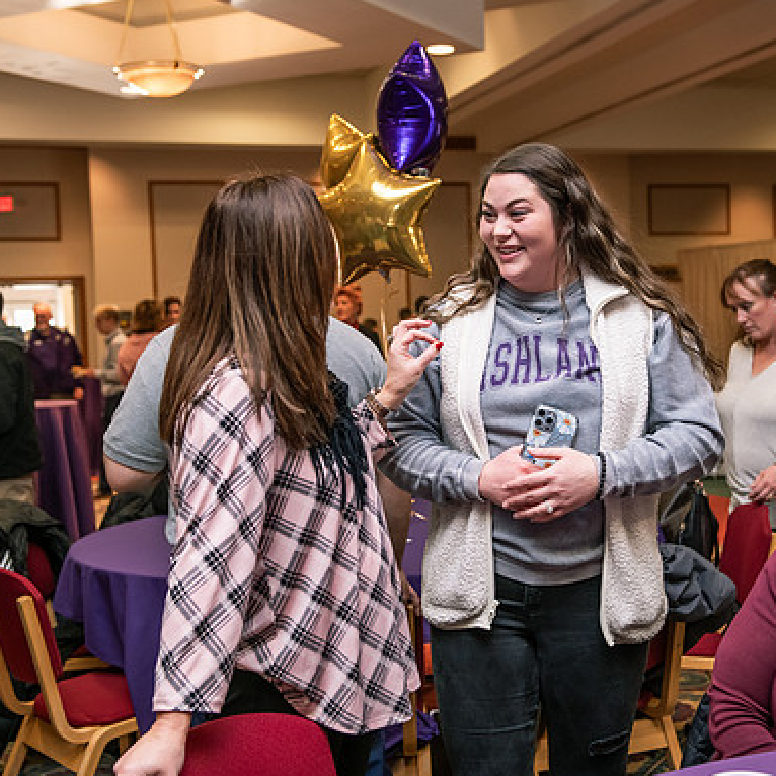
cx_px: 448
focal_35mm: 54
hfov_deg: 31.6
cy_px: 388
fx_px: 1370
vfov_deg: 31.6
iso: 1600
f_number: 3.5
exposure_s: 1/200
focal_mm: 42
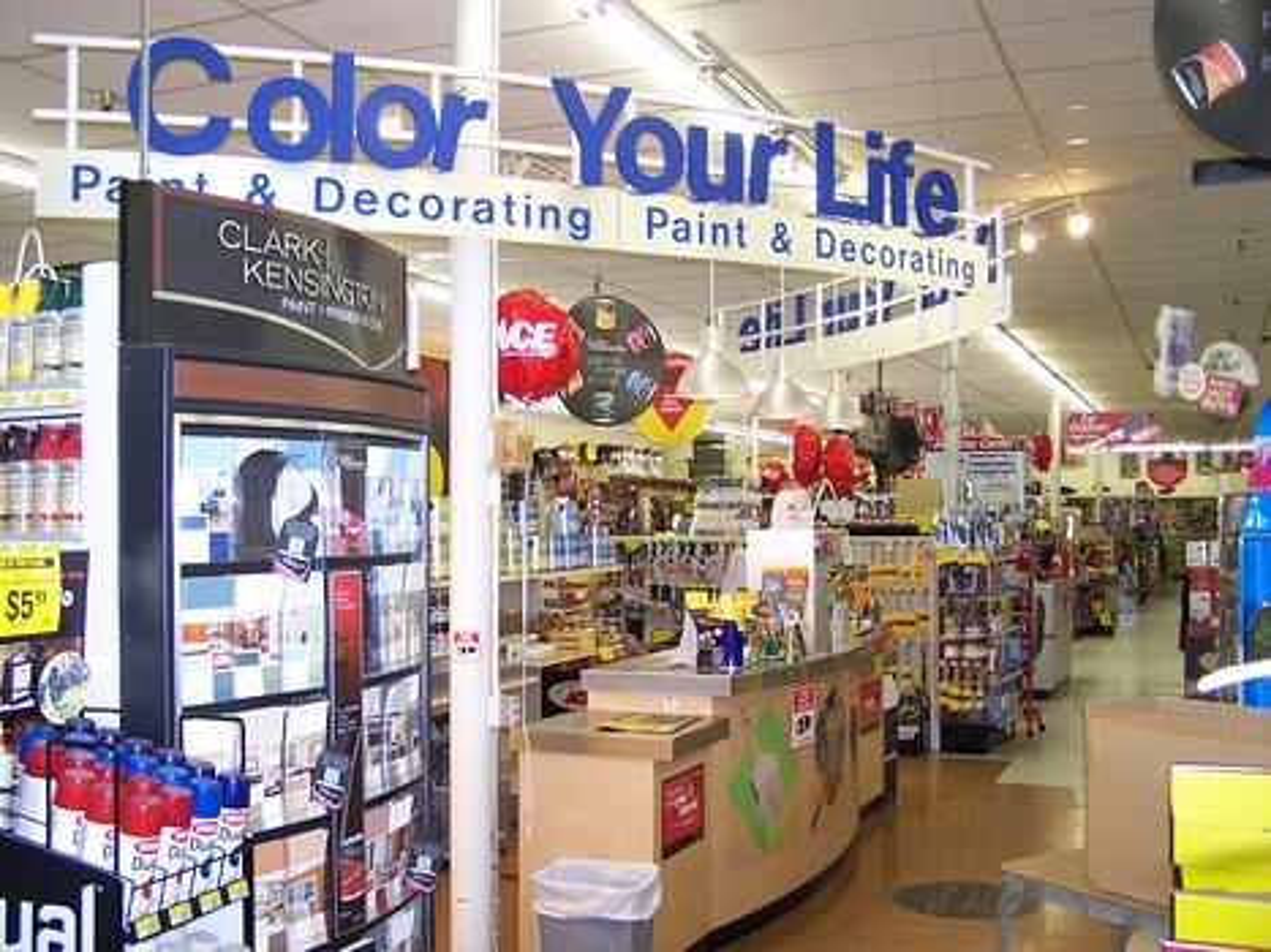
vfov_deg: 37.7
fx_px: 1395
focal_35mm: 38
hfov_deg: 49.0
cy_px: 476
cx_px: 636
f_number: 2.8
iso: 140
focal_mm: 6.3
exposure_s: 1/60
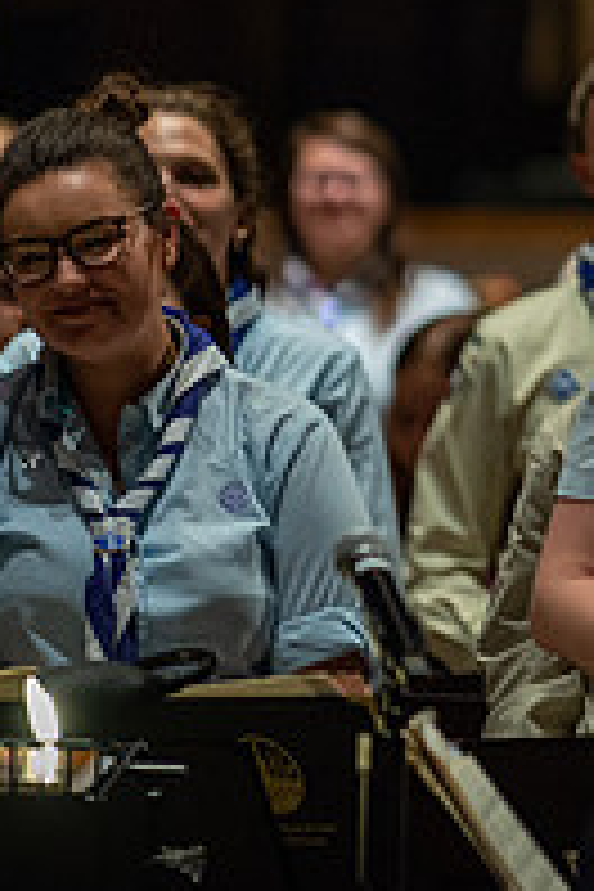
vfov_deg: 3.5
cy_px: 88
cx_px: 855
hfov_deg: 2.3
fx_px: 14527
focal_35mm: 587
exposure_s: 1/125
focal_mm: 200
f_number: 2.8
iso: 2500
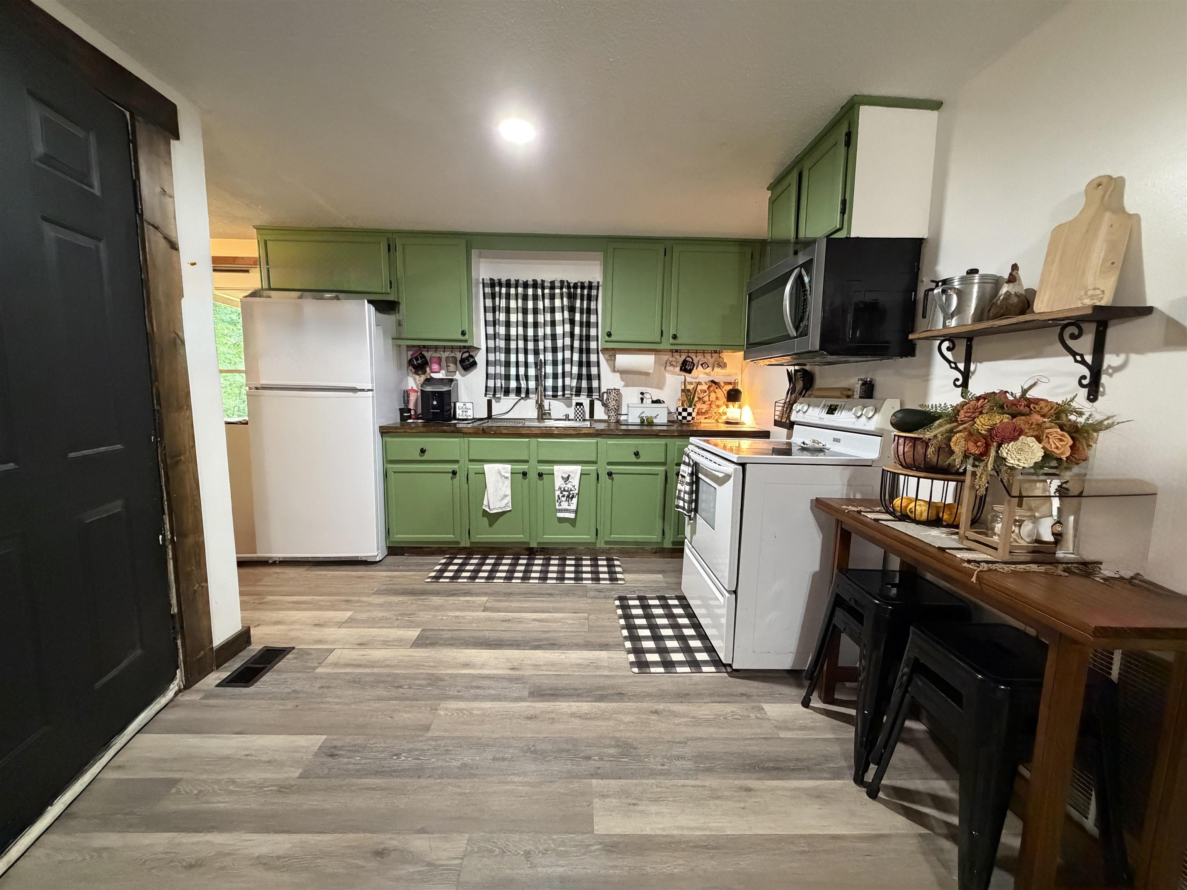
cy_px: 445
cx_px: 594
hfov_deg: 102.1
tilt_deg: -7.2
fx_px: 480
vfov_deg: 85.7
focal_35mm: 14
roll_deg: -0.5
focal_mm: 2.22
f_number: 2.2
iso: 800
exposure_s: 1/60
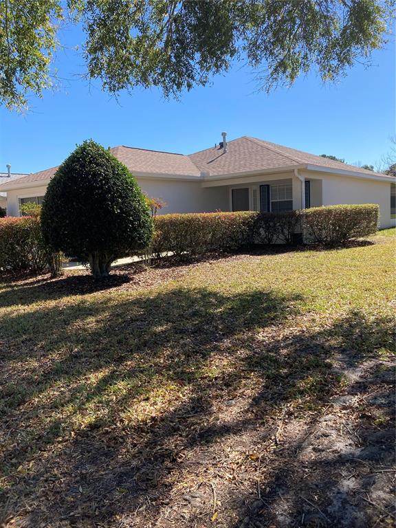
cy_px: 264
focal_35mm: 28
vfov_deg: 63.4
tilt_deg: -4.1
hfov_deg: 49.7
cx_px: 198
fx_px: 427
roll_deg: +3.3
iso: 20
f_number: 1.8
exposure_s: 1/1066
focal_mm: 3.99
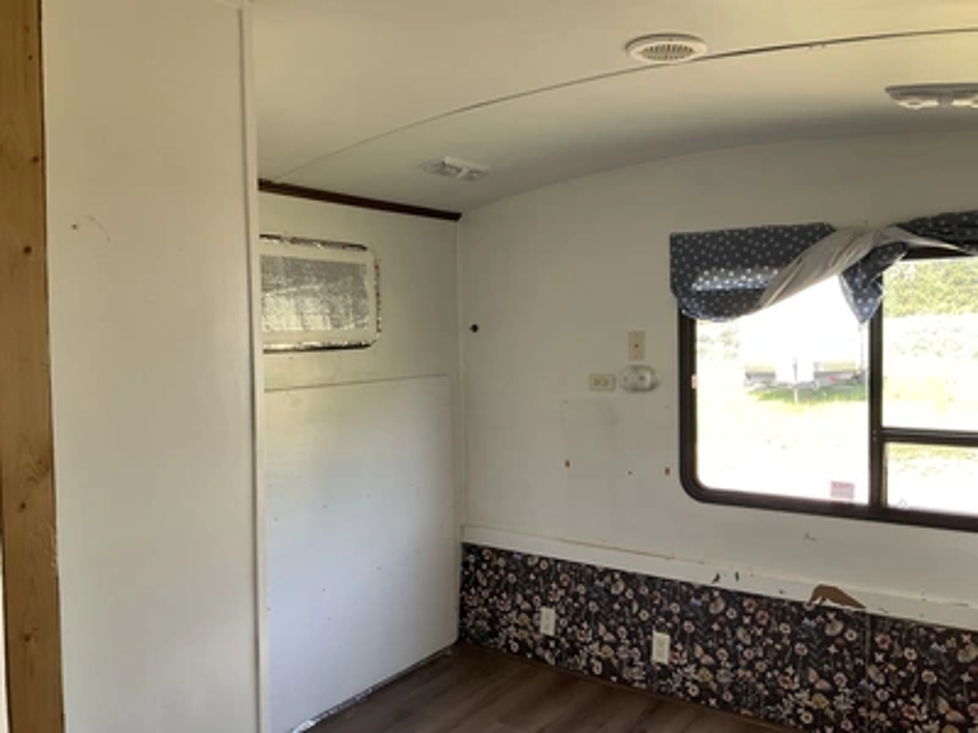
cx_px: 489
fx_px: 819
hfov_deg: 61.7
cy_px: 366
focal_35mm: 29
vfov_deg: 48.2
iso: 64
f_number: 1.8
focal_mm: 3
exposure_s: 1/106
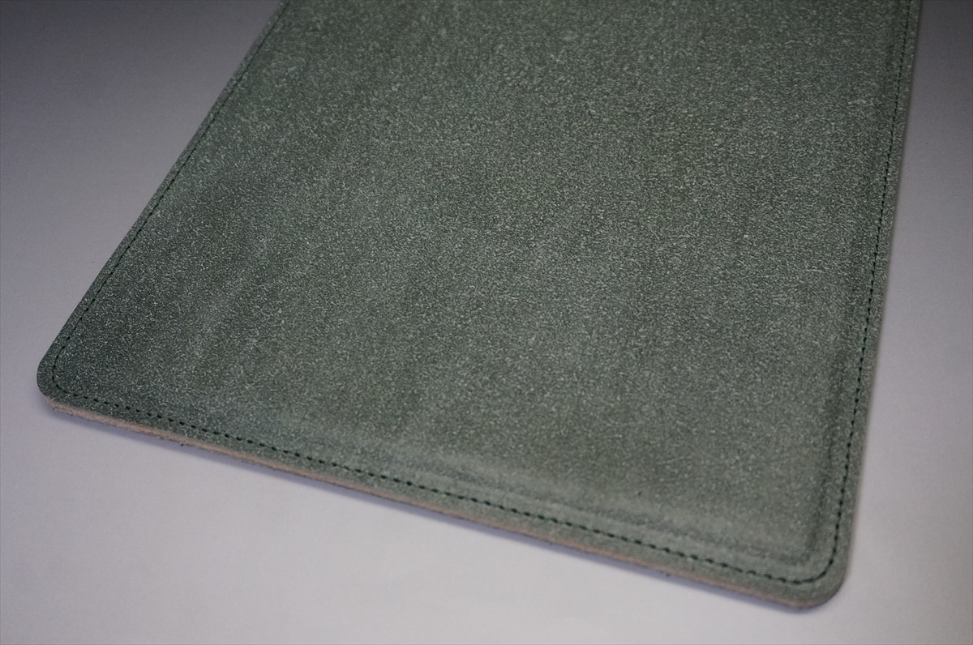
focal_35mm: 39
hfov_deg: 49.6
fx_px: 1052
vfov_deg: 34.1
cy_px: 322
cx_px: 486
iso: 1600
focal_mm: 26
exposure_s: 1/160
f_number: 4.5
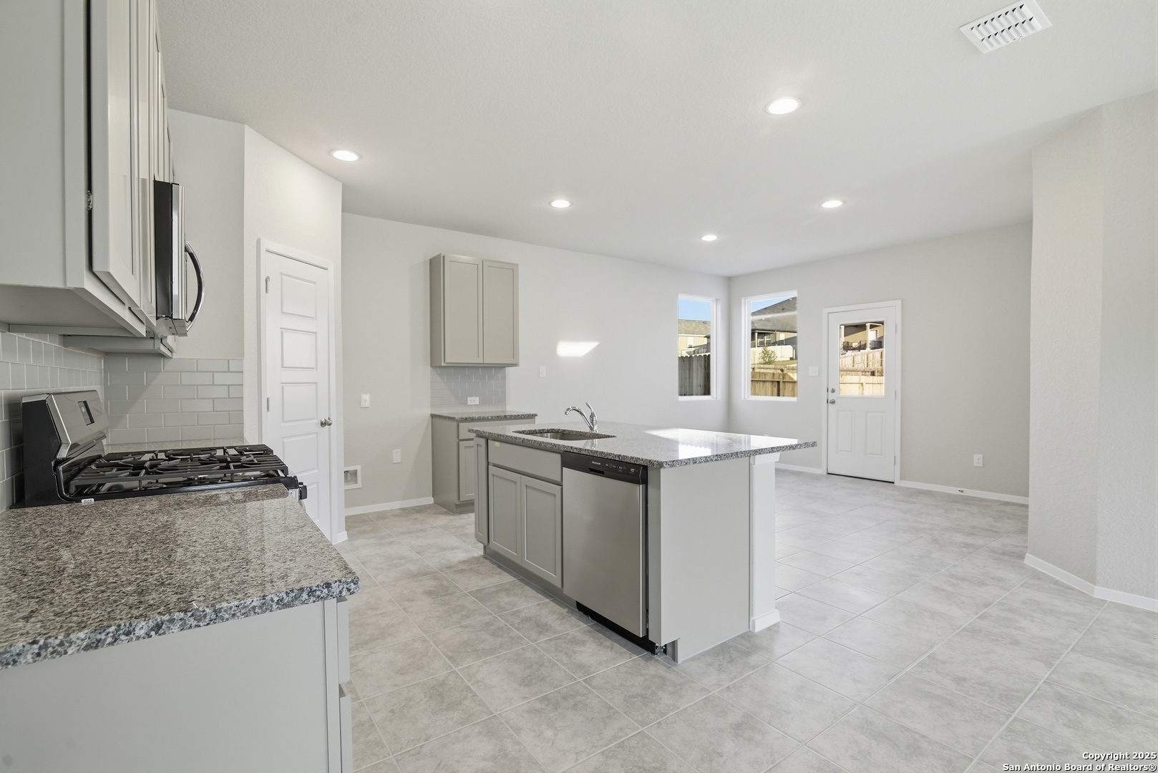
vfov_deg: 73.8
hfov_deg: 96.7
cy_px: 386
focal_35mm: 16
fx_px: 515
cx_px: 579
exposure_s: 1/200
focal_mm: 16
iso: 320
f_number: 7.1
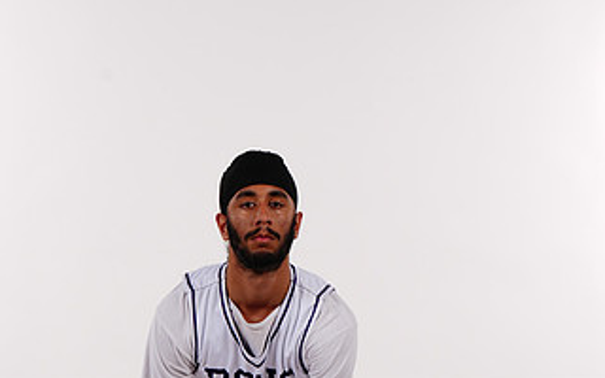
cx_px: 266
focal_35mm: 207
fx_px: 3413
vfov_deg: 6.3
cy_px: 408
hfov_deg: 10.1
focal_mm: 112
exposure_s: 1/500
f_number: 9
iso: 200
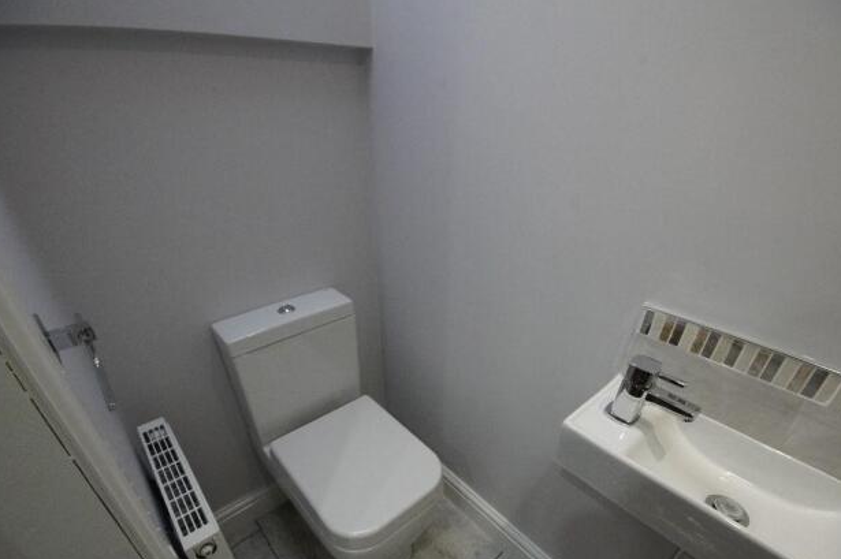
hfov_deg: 96.8
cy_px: 294
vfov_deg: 73.6
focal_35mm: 16
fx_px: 373
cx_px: 432
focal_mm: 10
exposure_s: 1/30
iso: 1250
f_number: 11
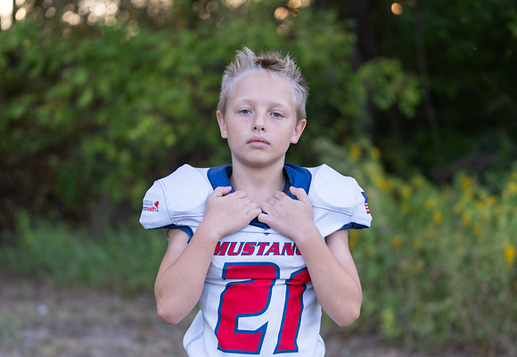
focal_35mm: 76
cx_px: 257
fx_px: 1107
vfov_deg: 18.3
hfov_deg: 26.3
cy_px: 190
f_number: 2.8
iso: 400
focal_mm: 70
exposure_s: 1/320
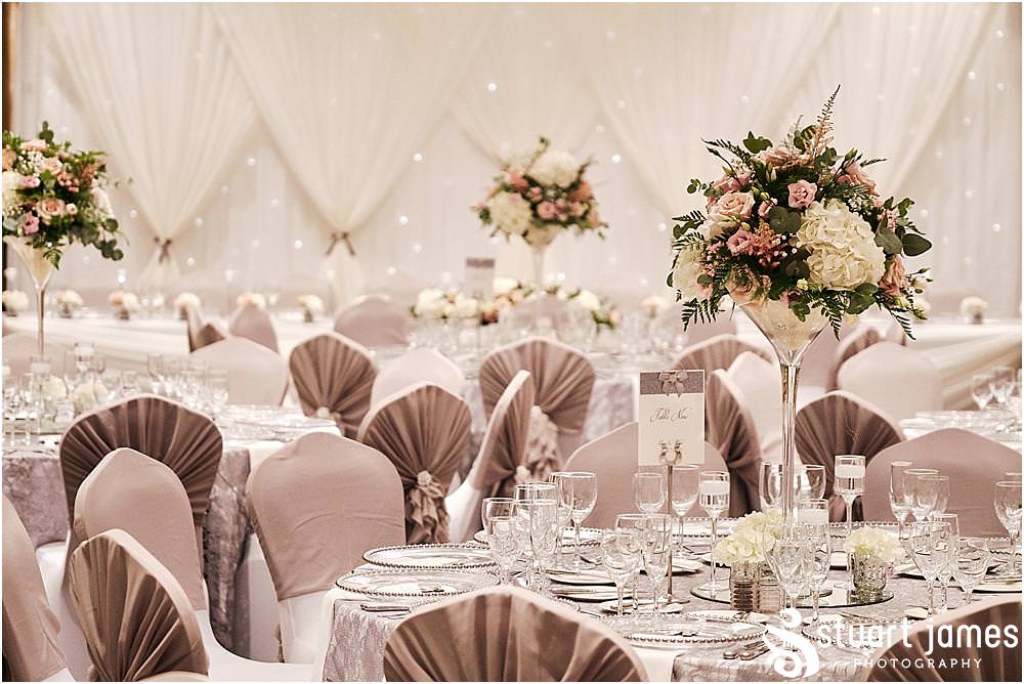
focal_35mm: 99
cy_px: 342
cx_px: 512
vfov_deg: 13.8
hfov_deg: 20.6
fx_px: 2818
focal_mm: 66
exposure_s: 1/100
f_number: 2.8
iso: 5000
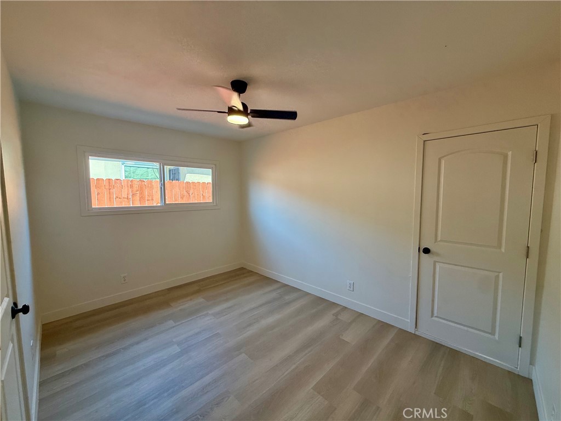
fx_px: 227
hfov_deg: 102.1
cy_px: 210
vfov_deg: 85.7
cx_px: 280
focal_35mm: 14
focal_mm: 2.22
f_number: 2.2
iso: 100
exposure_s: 1/100
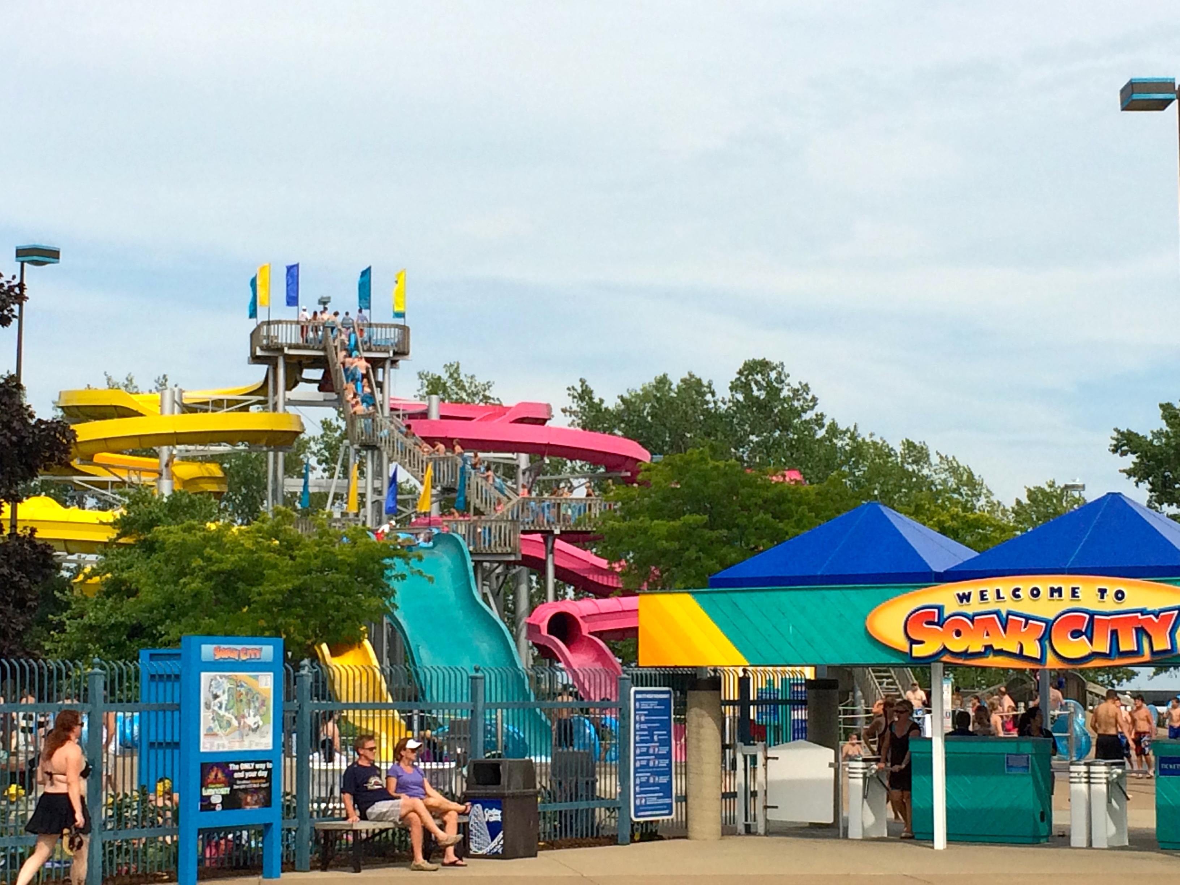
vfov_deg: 48.2
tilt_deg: +5.1
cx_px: 590
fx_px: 989
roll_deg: +0.8
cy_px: 442
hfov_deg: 61.7
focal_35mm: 29
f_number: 2.2
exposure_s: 1/2933
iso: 32
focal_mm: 4.15
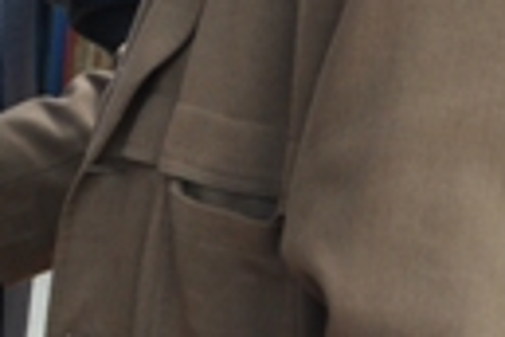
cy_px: -116
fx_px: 2195
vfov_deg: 8.6
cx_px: -227
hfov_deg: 12.5
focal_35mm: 156
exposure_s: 1/125
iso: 280
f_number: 5.6
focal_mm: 21
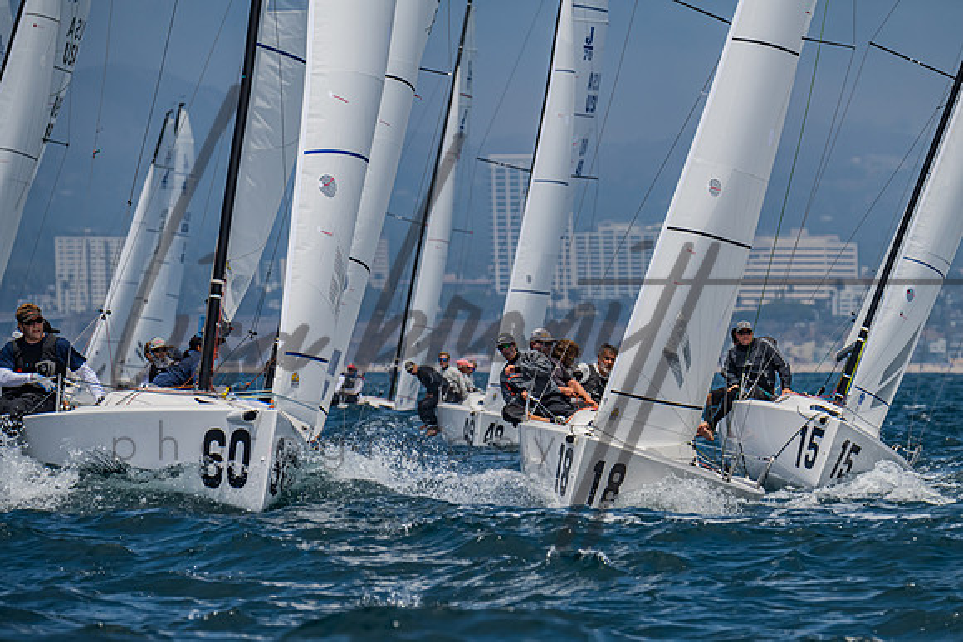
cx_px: 598
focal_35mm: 342
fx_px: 9162
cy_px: 396
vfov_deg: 4.0
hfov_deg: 6.0
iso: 400
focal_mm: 270
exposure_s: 1/2500
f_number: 6.3
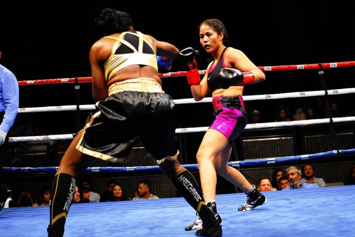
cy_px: 117
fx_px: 424
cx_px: 178
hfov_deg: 45.4
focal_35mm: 43
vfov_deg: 31.2
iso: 1000
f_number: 2.8
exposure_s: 1/400
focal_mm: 28
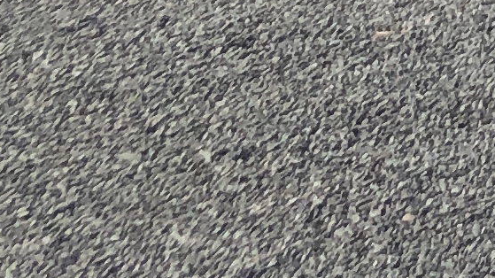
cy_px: -980
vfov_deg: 4.8
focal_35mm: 220
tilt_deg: -3.1
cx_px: 1617
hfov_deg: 8.0
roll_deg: -1.7
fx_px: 2887
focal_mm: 3.99
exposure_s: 1/1919
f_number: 1.8
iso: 20
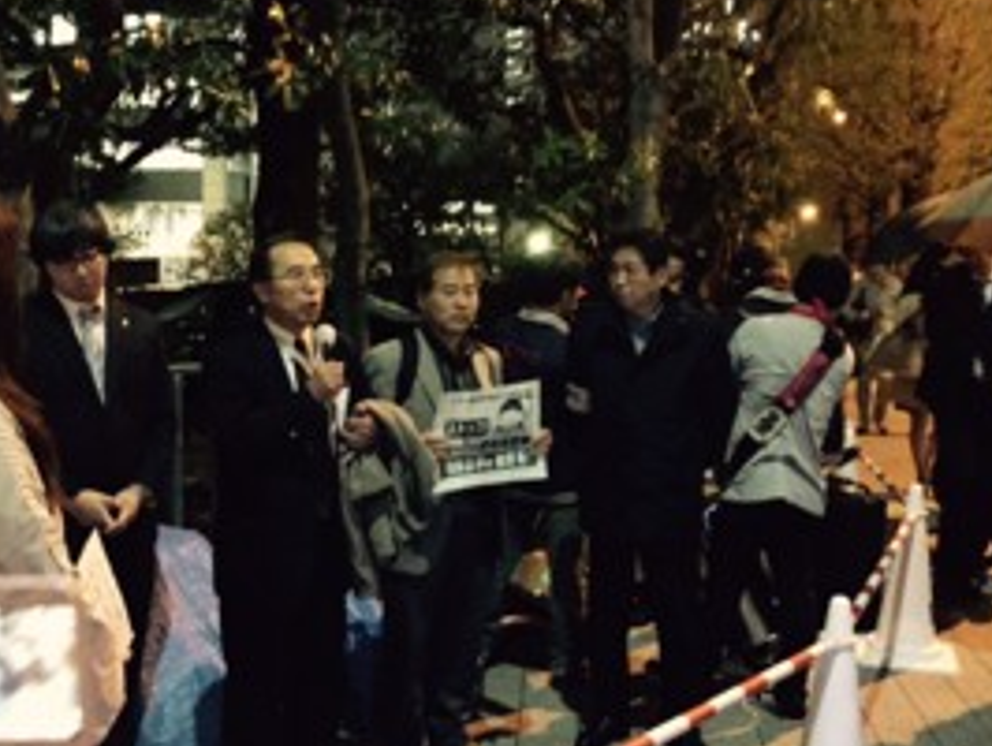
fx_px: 1405
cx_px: 436
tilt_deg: -2.4
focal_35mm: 49
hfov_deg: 38.8
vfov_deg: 29.7
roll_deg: -0.5
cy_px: 332
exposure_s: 1/15
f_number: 2.2
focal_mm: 4.15
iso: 800
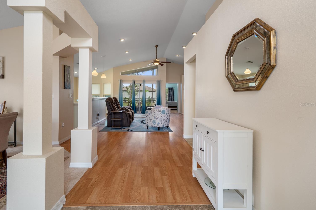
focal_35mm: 18
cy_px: 104
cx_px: 151
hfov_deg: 90.0
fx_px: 158
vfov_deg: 67.4
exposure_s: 1/10
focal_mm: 17
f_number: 9
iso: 320
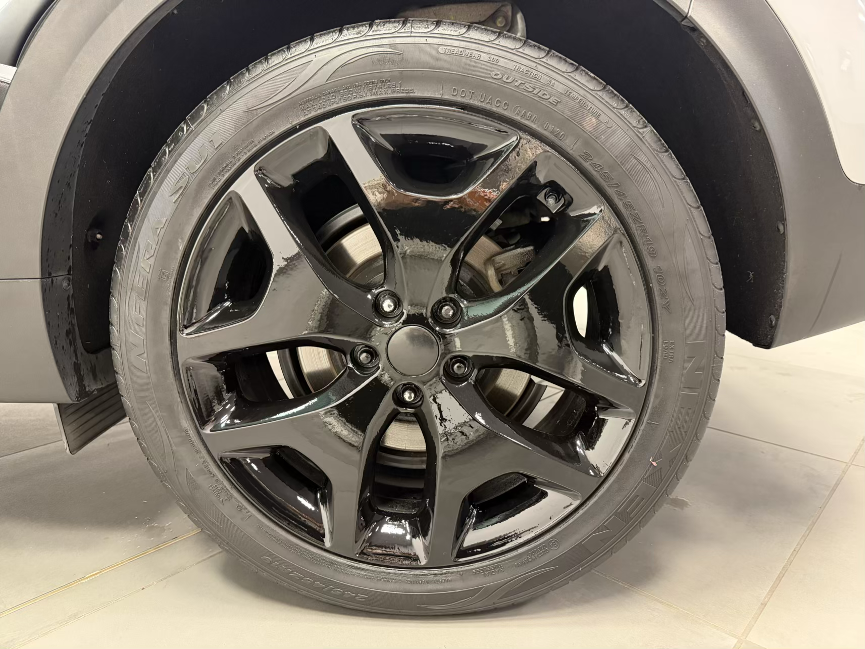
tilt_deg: -14.6
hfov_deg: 71.6
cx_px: 432
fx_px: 600
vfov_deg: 56.8
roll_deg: +0.5
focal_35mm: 24
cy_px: 324
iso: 640
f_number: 1.78
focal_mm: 6.76
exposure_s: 1/33
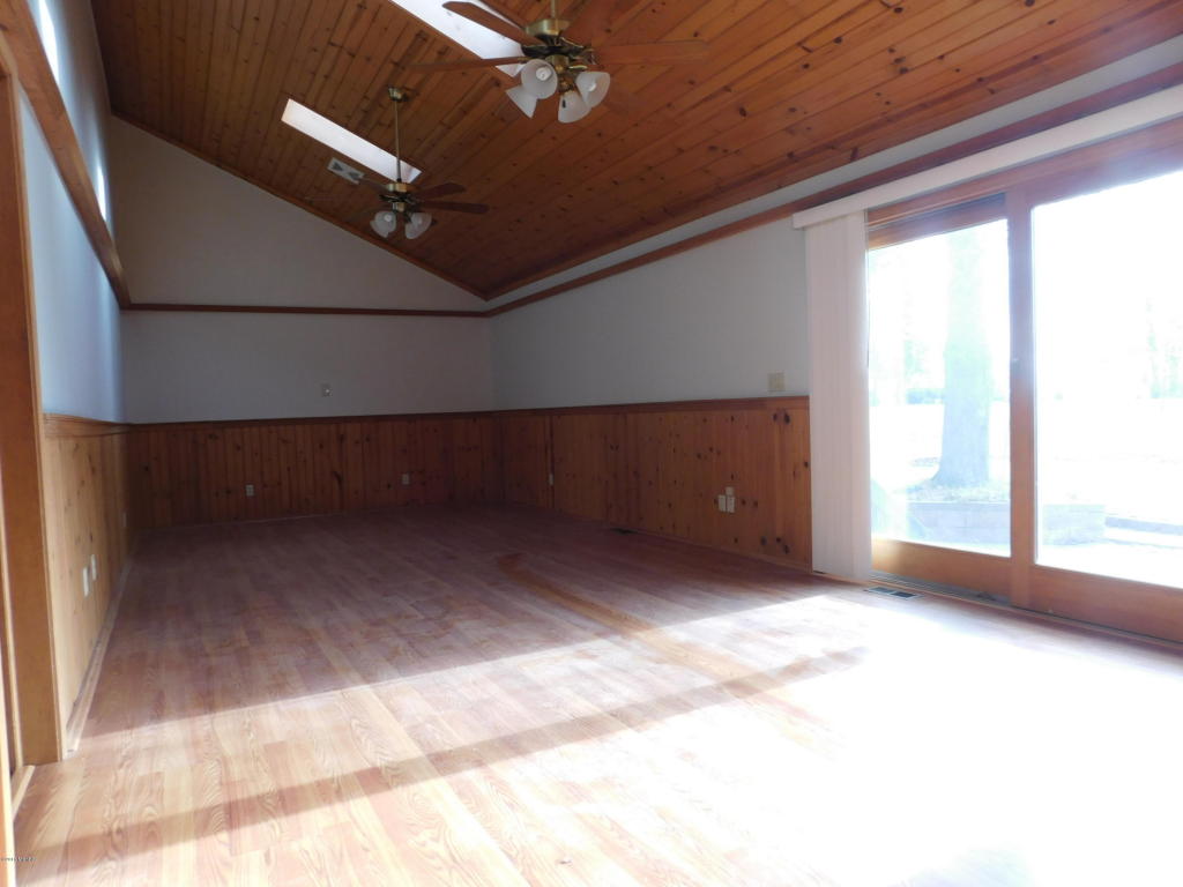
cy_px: 444
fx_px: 786
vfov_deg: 58.9
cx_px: 592
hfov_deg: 73.9
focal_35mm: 23
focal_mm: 4
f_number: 3
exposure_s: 1/40
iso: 125
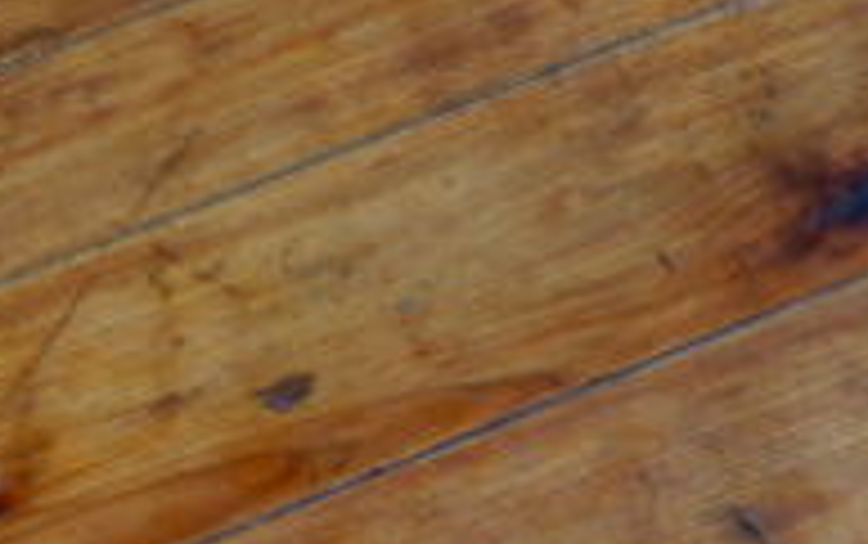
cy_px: 423
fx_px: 2912
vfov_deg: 10.6
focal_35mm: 123
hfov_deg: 16.3
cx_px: 1048
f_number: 4.5
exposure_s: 1/50
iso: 80
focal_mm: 6.2
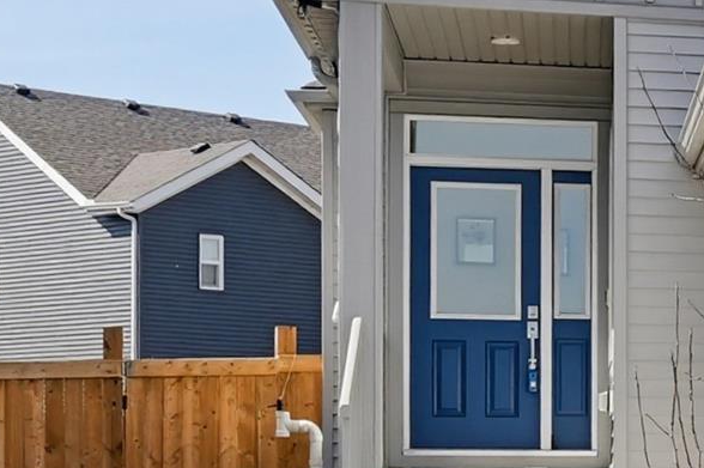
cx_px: 1328
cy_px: 169
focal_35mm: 118
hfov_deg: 14.8
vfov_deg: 11.6
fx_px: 2298
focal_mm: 22.5
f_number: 8
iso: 400
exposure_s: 1/2500
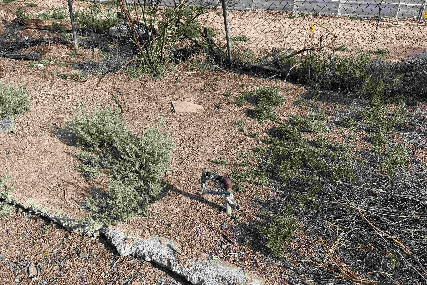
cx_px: 214
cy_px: 151
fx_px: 296
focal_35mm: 25
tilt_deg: -30.9
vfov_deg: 51.2
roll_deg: -0.5
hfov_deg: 71.5
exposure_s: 1/3279
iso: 80
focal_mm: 6.76
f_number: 1.78
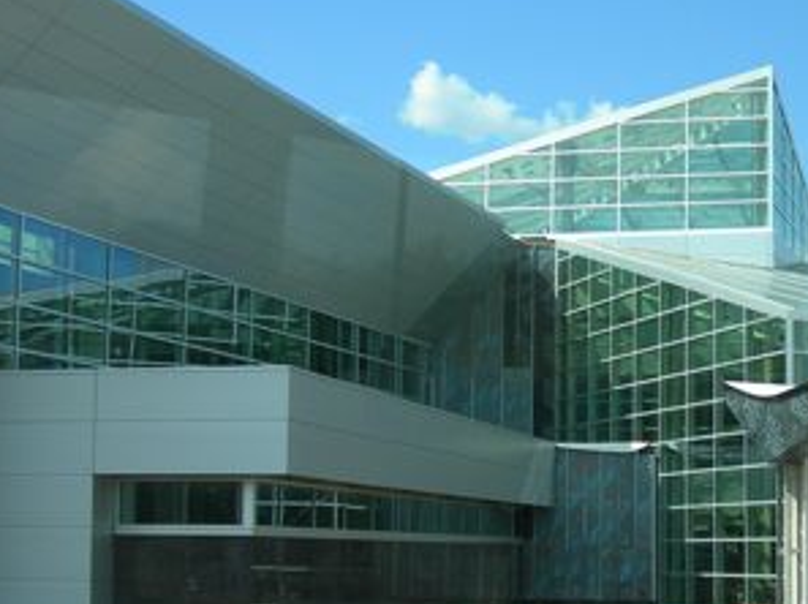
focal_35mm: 82
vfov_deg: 17.9
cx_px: 751
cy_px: 378
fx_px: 1912
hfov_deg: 23.2
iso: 50
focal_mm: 7.8
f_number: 2.8
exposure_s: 1/196
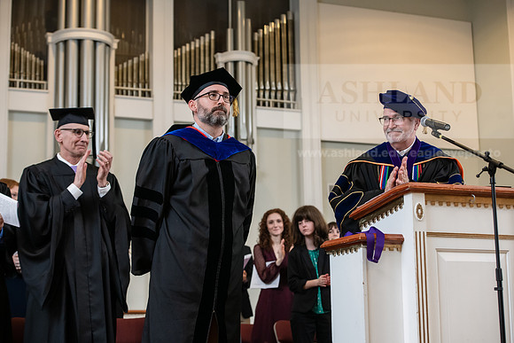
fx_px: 1000
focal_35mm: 70
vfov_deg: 19.5
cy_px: 172
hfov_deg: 28.8
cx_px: 257
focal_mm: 70
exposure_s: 1/200
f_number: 4.5
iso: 1600
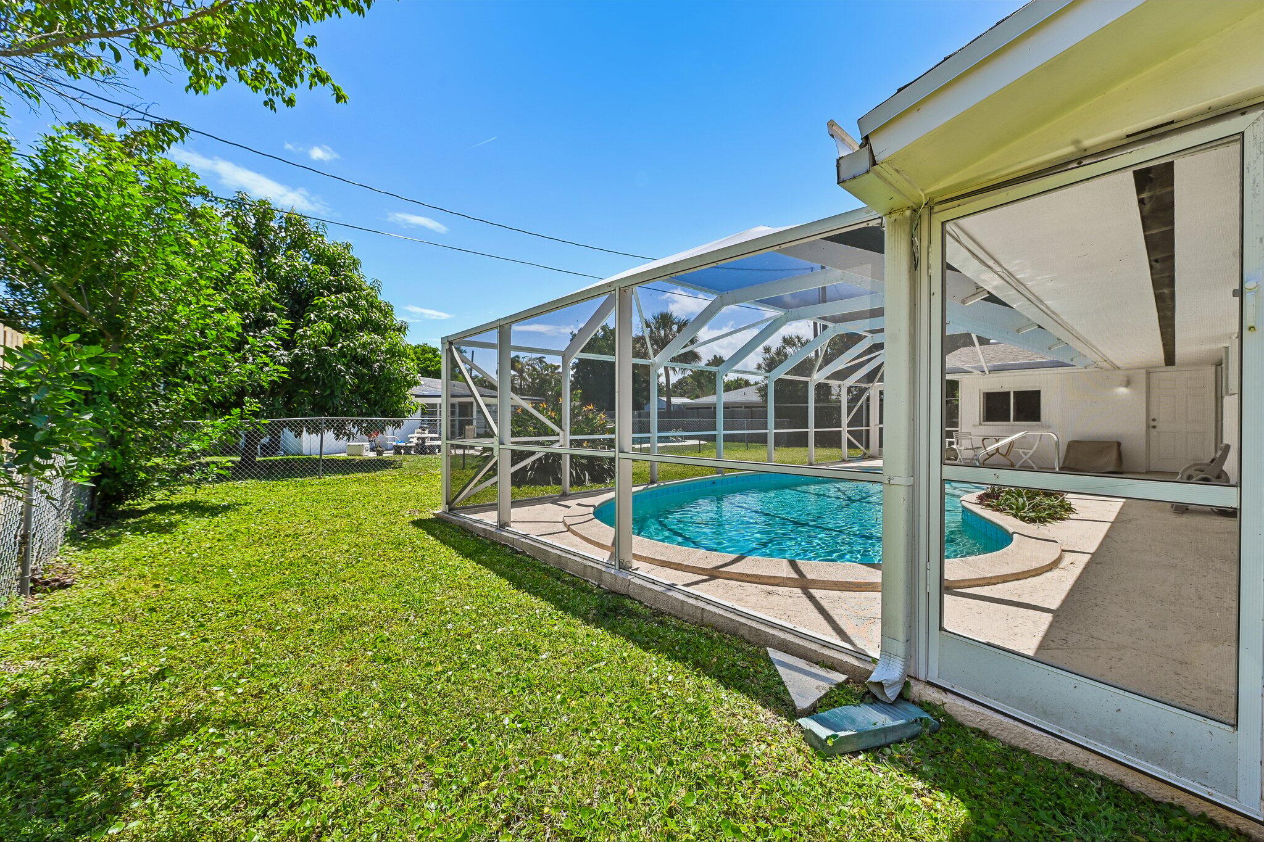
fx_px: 491
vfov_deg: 81.2
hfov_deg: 104.3
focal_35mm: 14
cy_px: 421
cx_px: 632
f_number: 8
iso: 100
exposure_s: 1/200
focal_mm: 14
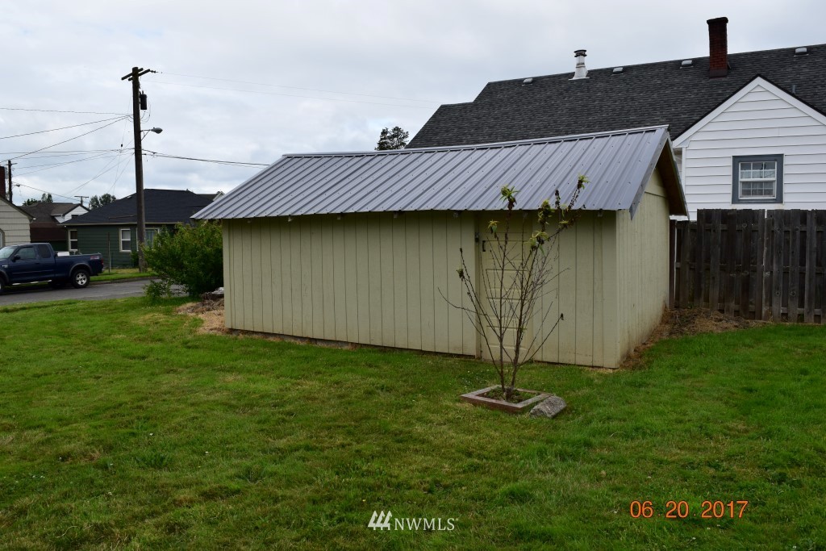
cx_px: 413
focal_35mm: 27
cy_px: 276
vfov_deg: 47.9
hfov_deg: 67.4
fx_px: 620
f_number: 11
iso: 400
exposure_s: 1/400
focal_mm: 18
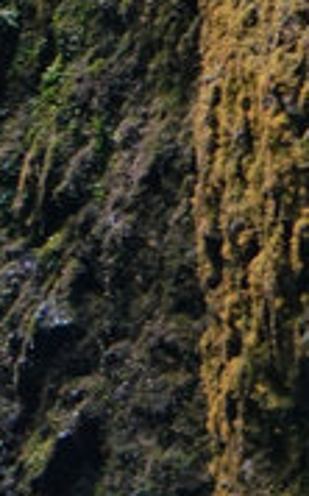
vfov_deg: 4.9
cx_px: -1487
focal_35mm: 418
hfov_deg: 2.9
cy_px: -570
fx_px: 5641
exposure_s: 1/60
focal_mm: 38
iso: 640
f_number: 4
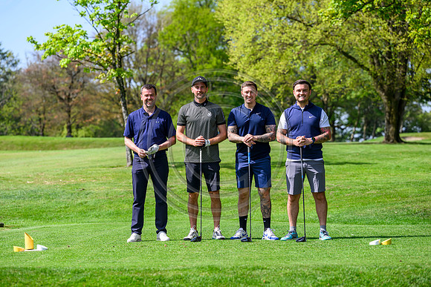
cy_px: 144
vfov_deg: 11.0
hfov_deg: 16.4
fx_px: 1497
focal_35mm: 125
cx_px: 216
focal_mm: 125
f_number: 4
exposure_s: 1/2500
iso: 500
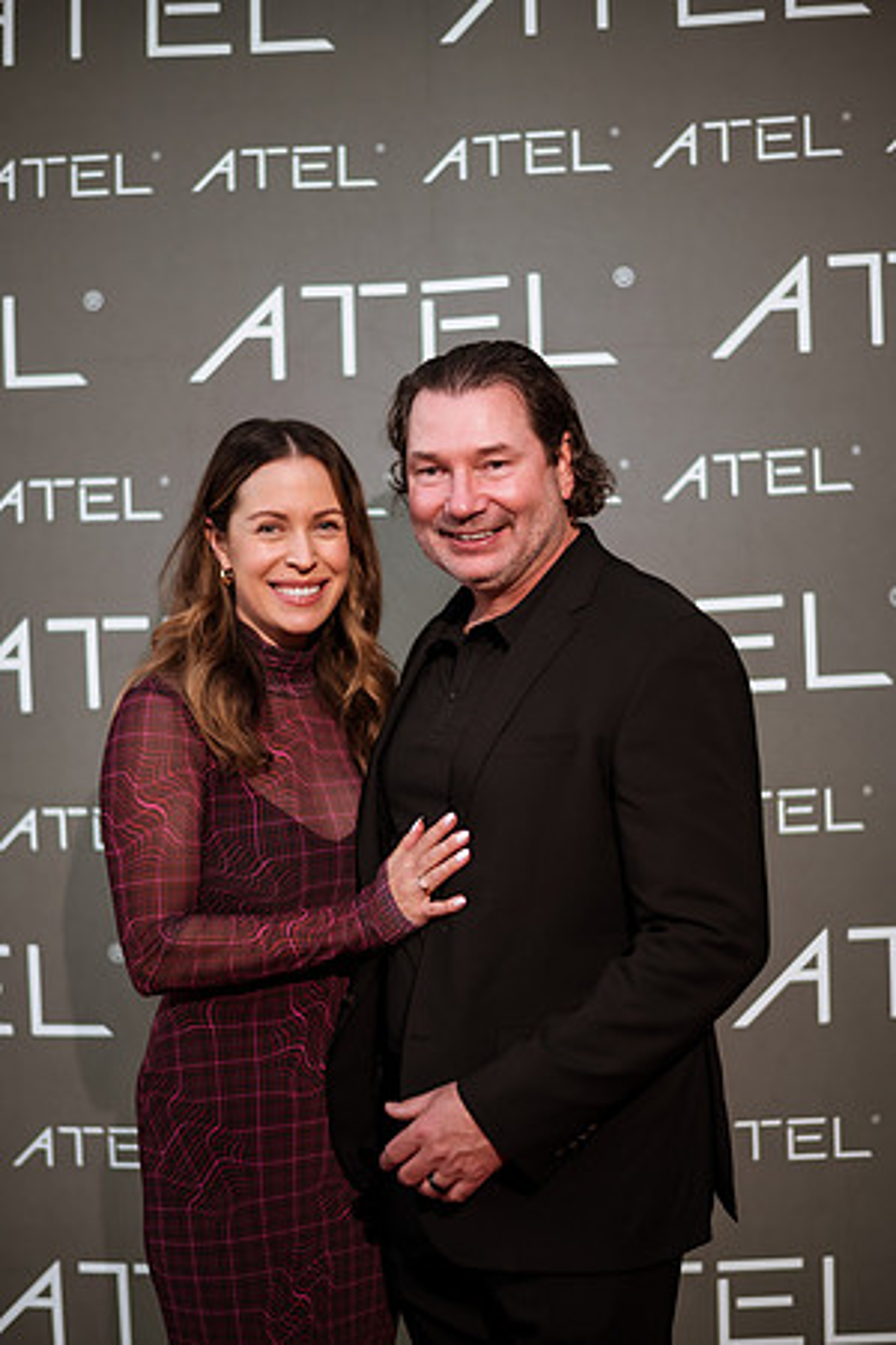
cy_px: 672
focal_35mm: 58
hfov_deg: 23.4
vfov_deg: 34.5
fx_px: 2165
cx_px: 448
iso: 800
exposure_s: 1/2000
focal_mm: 58
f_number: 1.4
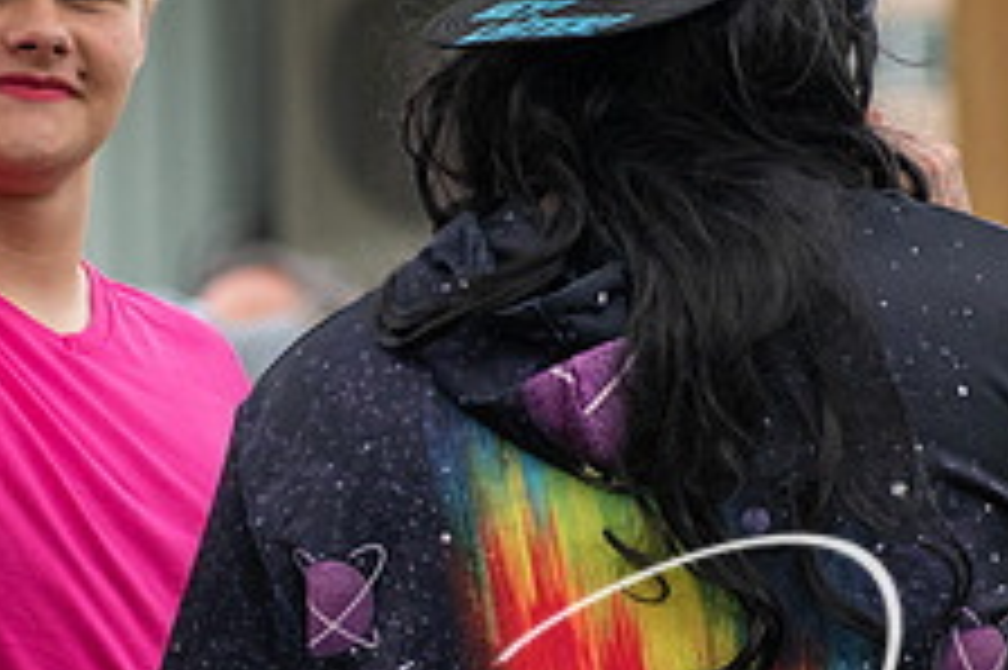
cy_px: 362
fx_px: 17934
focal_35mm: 641
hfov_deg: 3.2
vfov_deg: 2.1
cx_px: 261
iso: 800
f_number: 5
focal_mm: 165
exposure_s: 1/1000
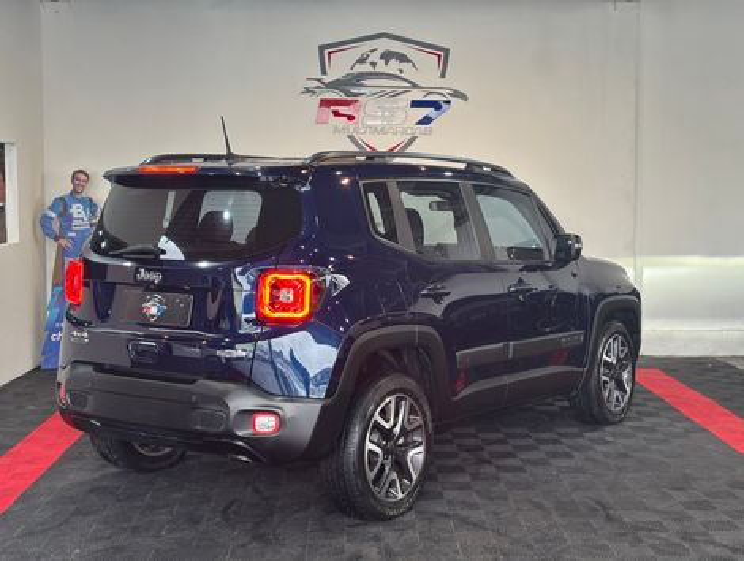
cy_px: 280
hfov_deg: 36.8
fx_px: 1119
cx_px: 372
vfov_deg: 28.1
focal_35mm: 52
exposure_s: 1/60
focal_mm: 5.96
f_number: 1.6
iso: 32
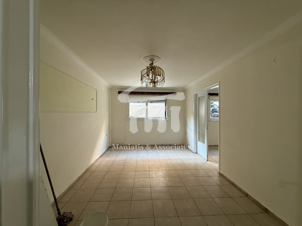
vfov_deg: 85.7
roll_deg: -0.6
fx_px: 122
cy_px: 113
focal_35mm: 14
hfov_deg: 102.1
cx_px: 151
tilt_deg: -0.7
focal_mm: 2.22
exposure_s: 1/100
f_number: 2.2
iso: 250
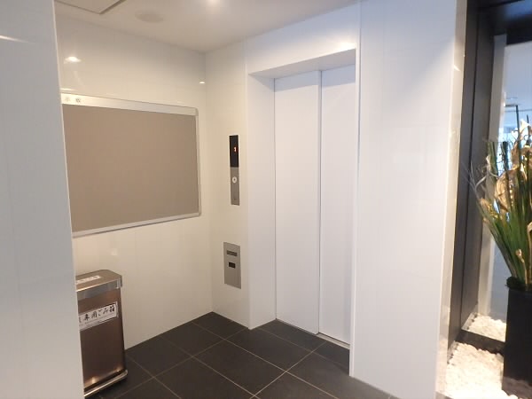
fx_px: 323
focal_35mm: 21
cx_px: 266
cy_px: 200
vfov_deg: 63.4
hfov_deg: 79.0
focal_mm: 3.7
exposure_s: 1/30
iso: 800
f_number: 3.5
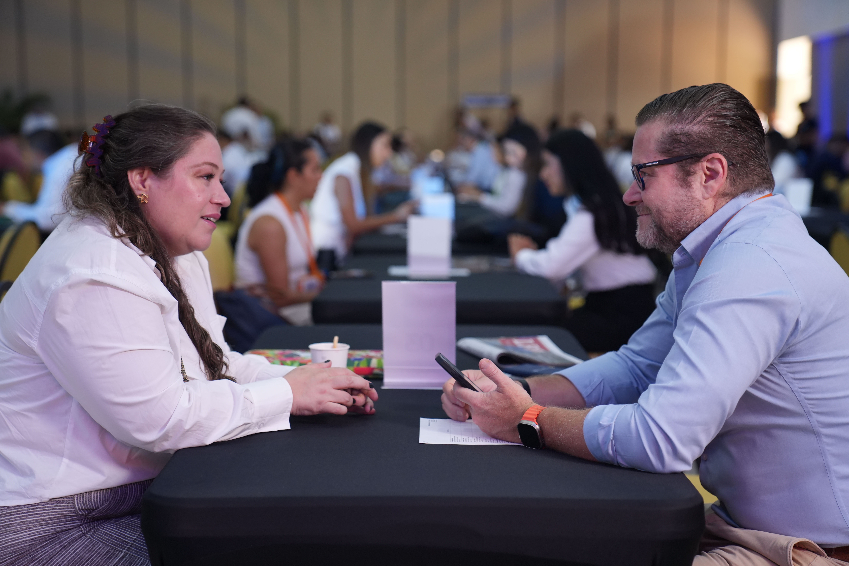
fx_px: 1556
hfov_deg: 30.5
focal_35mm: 66
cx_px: 424
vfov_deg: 20.6
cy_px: 283
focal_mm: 66
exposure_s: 1/250
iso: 1250
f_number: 2.8
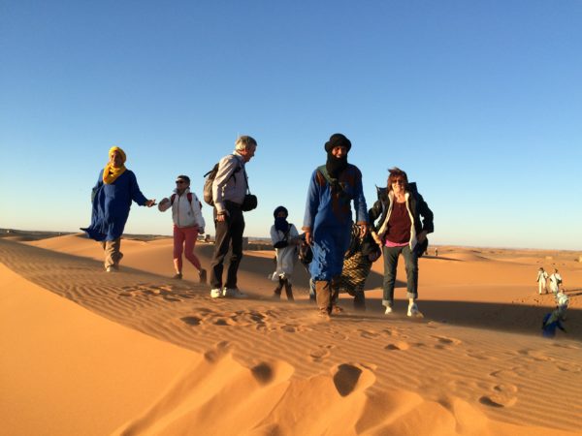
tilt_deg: +2.2
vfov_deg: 48.2
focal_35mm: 29
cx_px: 291
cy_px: 218
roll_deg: -1.3
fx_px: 488
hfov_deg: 61.7
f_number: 2.2
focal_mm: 4.15
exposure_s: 1/954
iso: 32
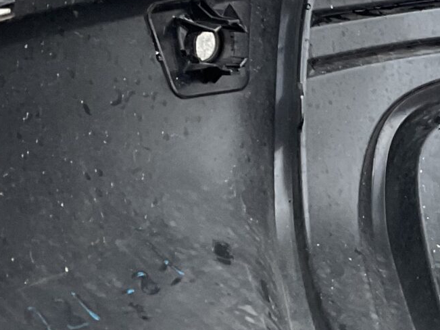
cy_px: 79
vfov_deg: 12.9
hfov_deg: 16.4
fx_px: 1449
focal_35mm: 114
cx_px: 554
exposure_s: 1/60
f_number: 1.8
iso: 40
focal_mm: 3
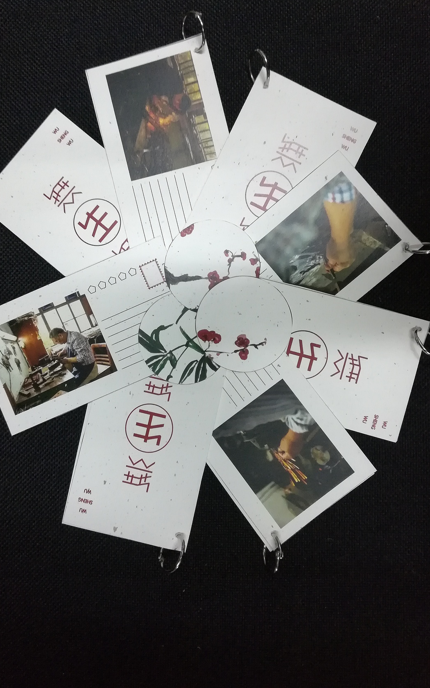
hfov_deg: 44.5
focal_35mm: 28
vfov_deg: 66.5
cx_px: 197
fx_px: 525
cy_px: 339
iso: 640
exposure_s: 1/20
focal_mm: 3.83
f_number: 2.2
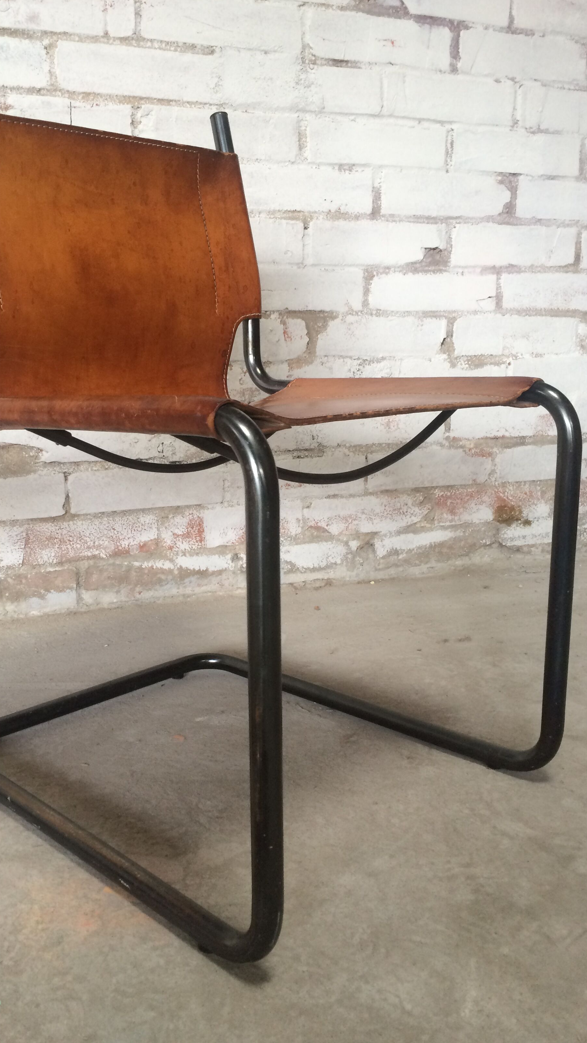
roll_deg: +0.9
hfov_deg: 36.5
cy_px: 516
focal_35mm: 32
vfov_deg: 61.0
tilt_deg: -11.8
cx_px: 226
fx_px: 885
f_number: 2.2
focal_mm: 4.15
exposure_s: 1/30
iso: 50
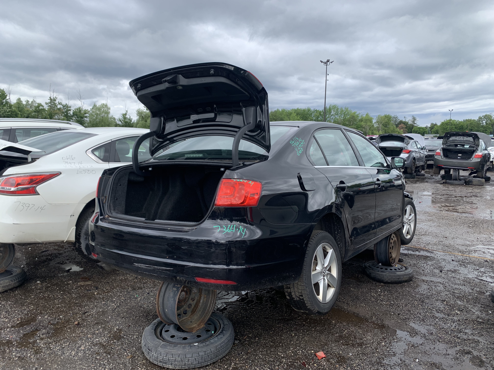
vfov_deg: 53.1
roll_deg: -0.3
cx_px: 247
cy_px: 185
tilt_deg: -6.0
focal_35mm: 26
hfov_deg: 67.3
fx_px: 371
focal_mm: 4.25
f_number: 1.8
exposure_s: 1/711
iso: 25
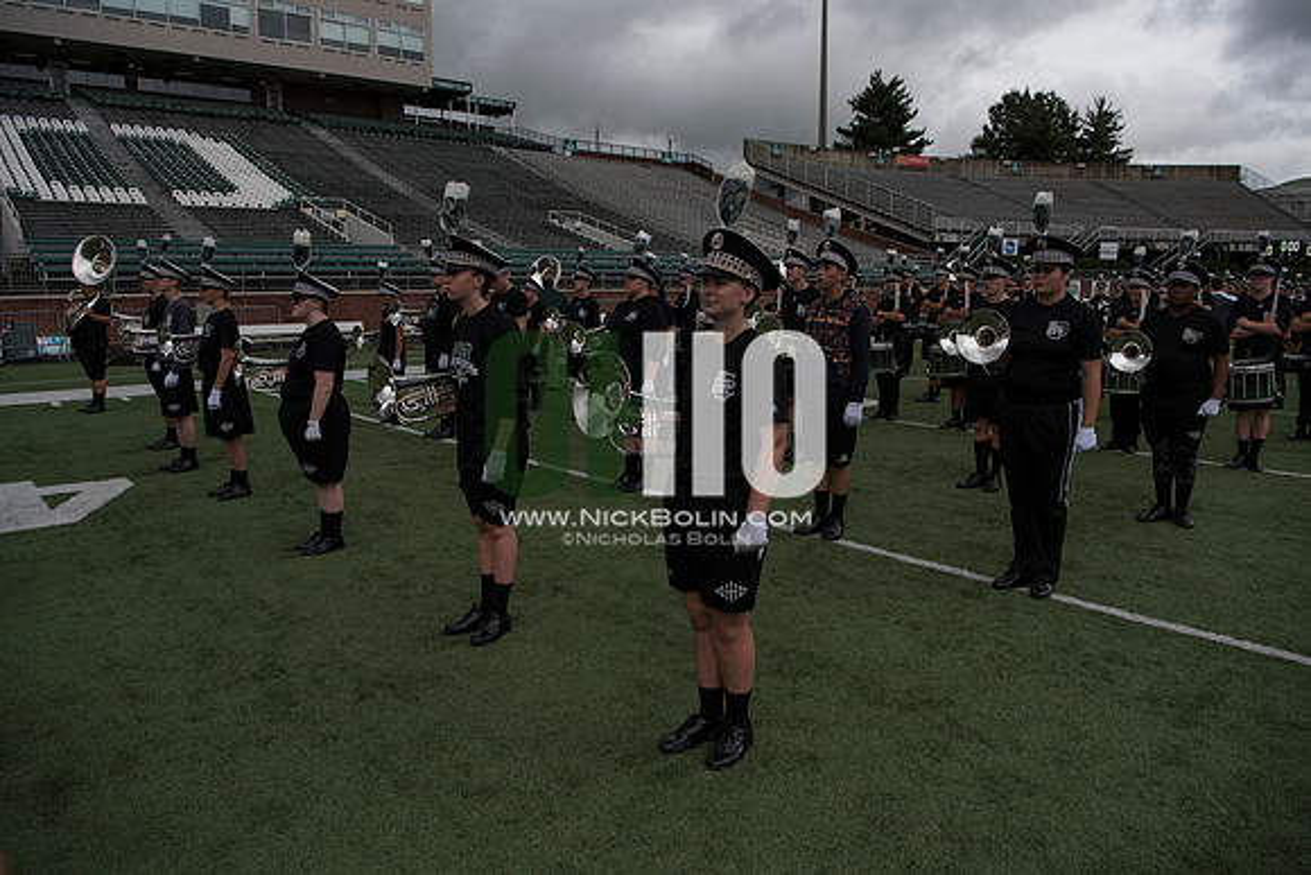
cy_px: 438
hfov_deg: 73.7
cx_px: 656
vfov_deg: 53.2
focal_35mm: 24
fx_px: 874
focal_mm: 24
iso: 640
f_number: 5.6
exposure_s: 1/3200
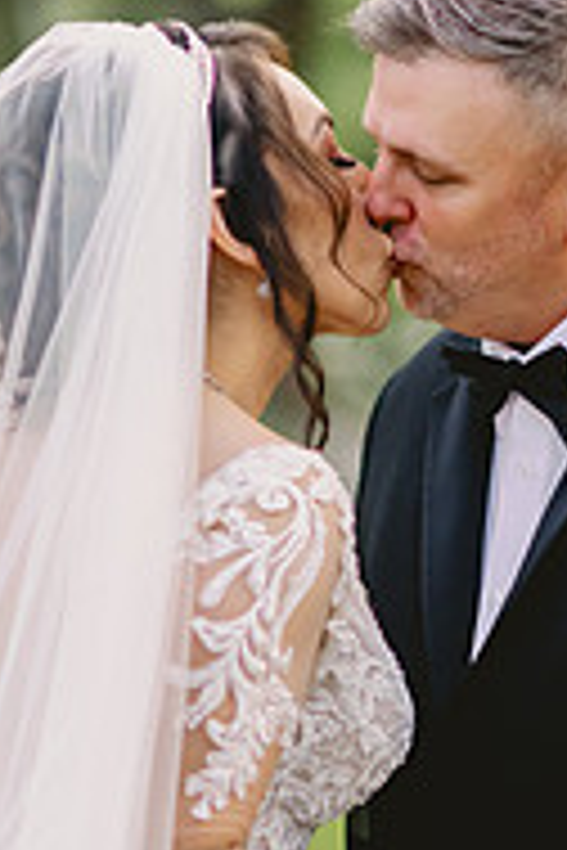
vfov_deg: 10.2
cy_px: 688
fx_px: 4772
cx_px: 423
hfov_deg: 6.8
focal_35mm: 202
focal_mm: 85
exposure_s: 1/400
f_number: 2
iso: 1250
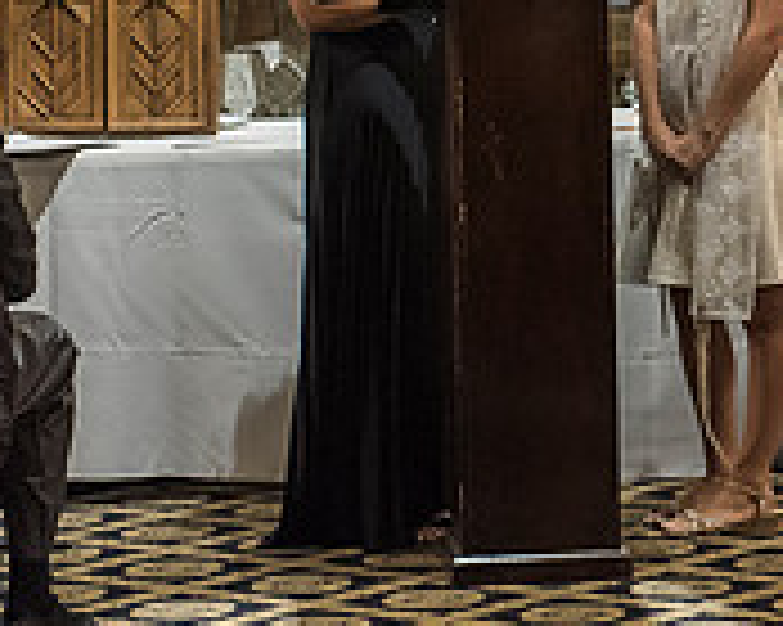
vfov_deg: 7.0
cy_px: 115
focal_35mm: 219
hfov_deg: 8.8
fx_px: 5072
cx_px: 680
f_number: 2.8
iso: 2500
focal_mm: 70
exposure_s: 1/60
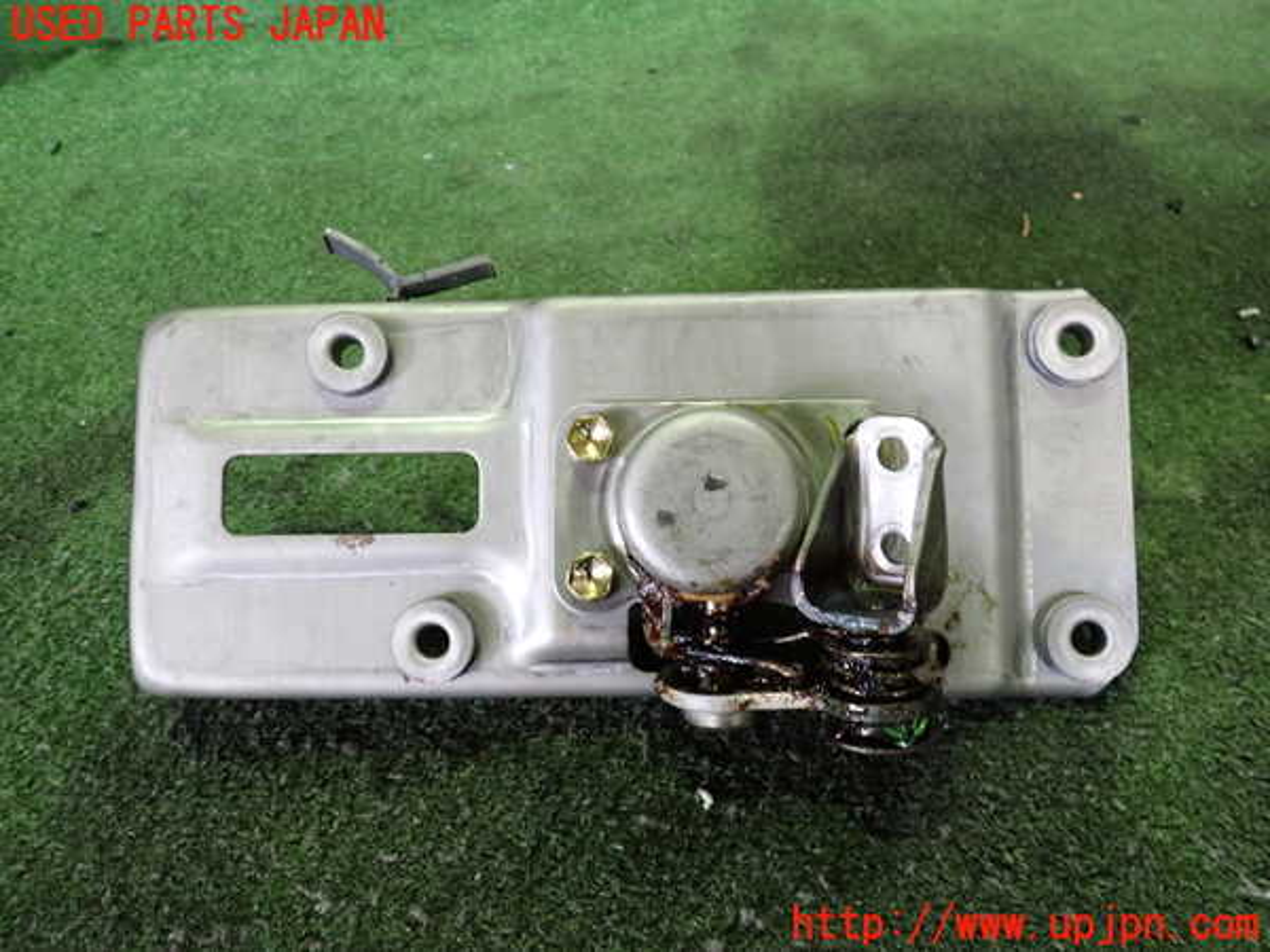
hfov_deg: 60.0
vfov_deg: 46.8
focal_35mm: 30
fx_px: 1101
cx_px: 635
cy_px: 476
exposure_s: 1/60
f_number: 2.3
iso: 640
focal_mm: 5.4
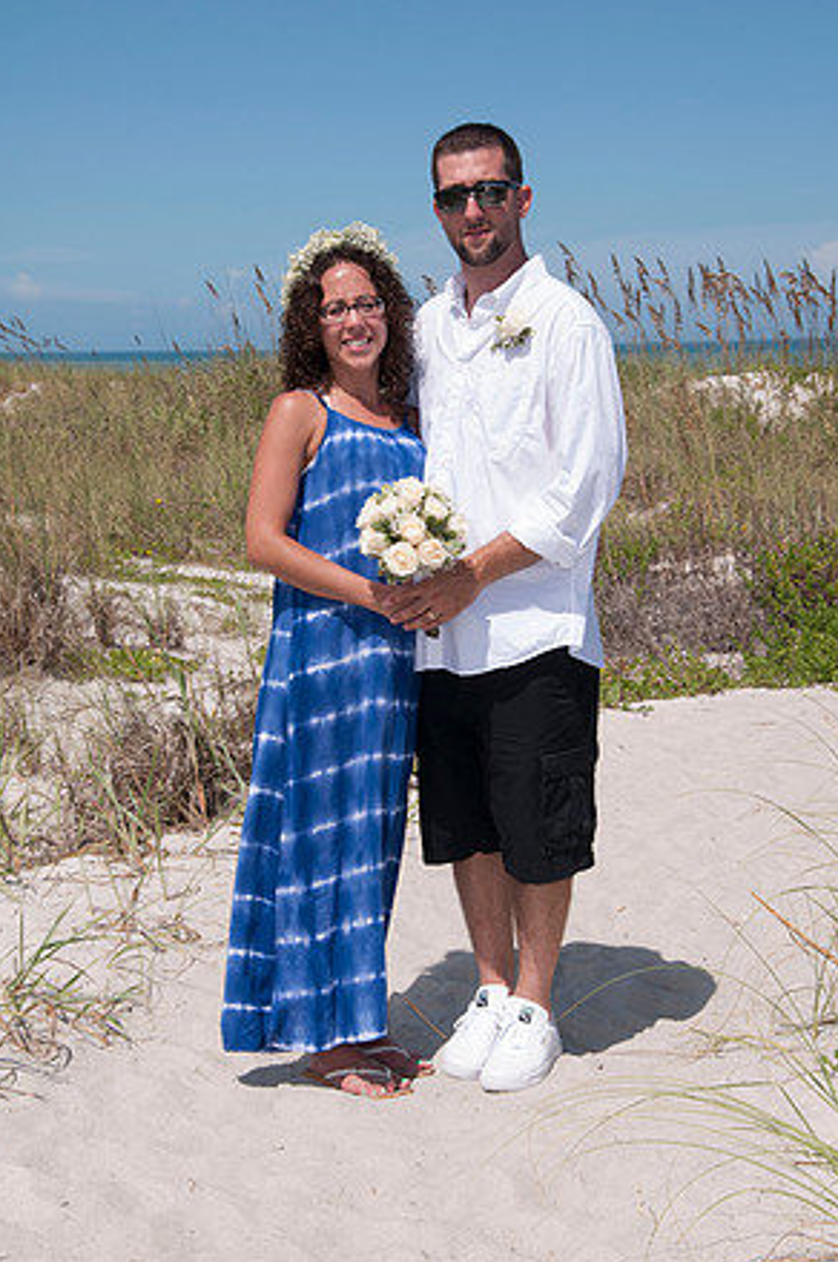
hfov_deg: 19.7
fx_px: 2417
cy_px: 634
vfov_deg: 29.3
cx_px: 418
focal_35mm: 69
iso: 100
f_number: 11
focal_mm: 45
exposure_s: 1/250
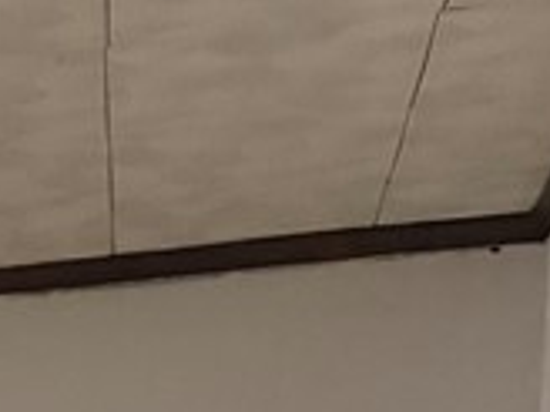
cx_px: -912
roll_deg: -0.5
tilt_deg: -2.8
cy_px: 1229
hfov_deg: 10.1
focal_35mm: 162
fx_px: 2574
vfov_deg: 7.9
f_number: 1.6
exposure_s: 1/30
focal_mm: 5.96
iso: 500
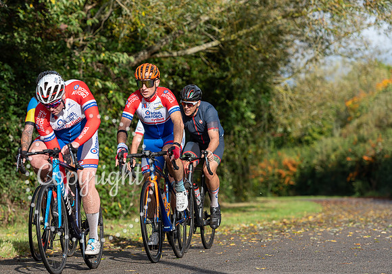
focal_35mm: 148
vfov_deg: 9.6
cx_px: 157
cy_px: 117
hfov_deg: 13.7
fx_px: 1633
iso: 200
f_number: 4
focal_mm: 125
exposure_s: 1/1600
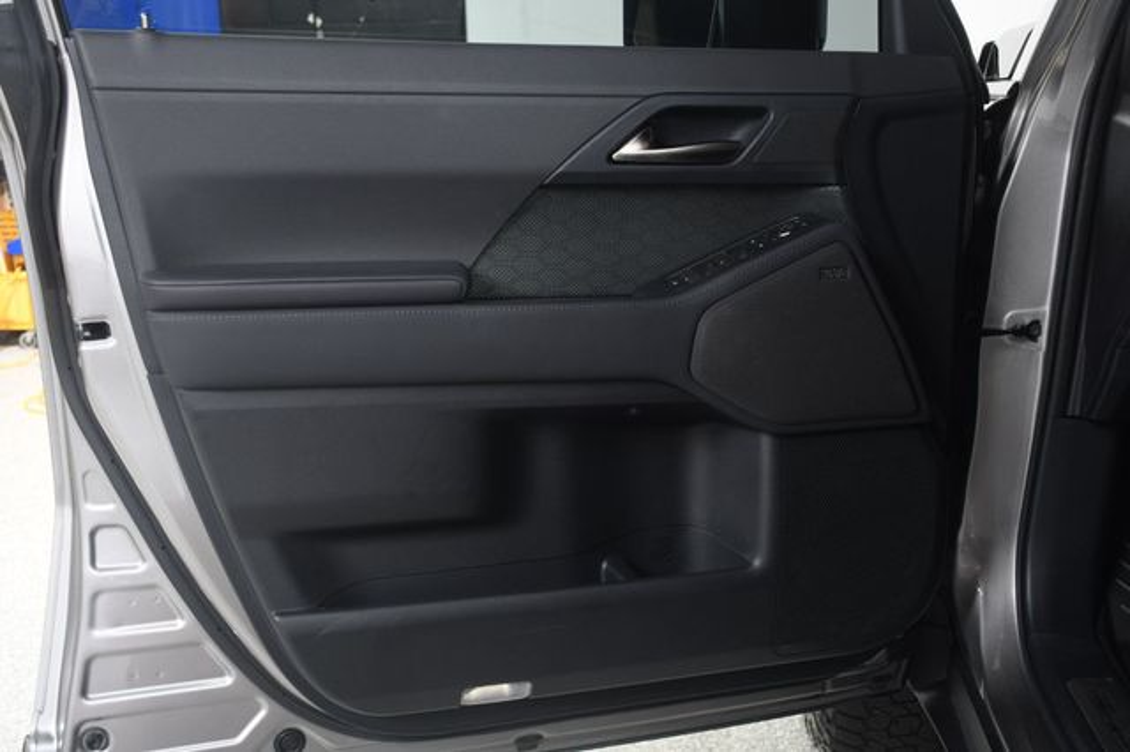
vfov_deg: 34.2
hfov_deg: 49.6
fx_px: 1223
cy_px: 376
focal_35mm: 39
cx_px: 565
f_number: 4.5
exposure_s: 1/200
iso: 100
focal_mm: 26
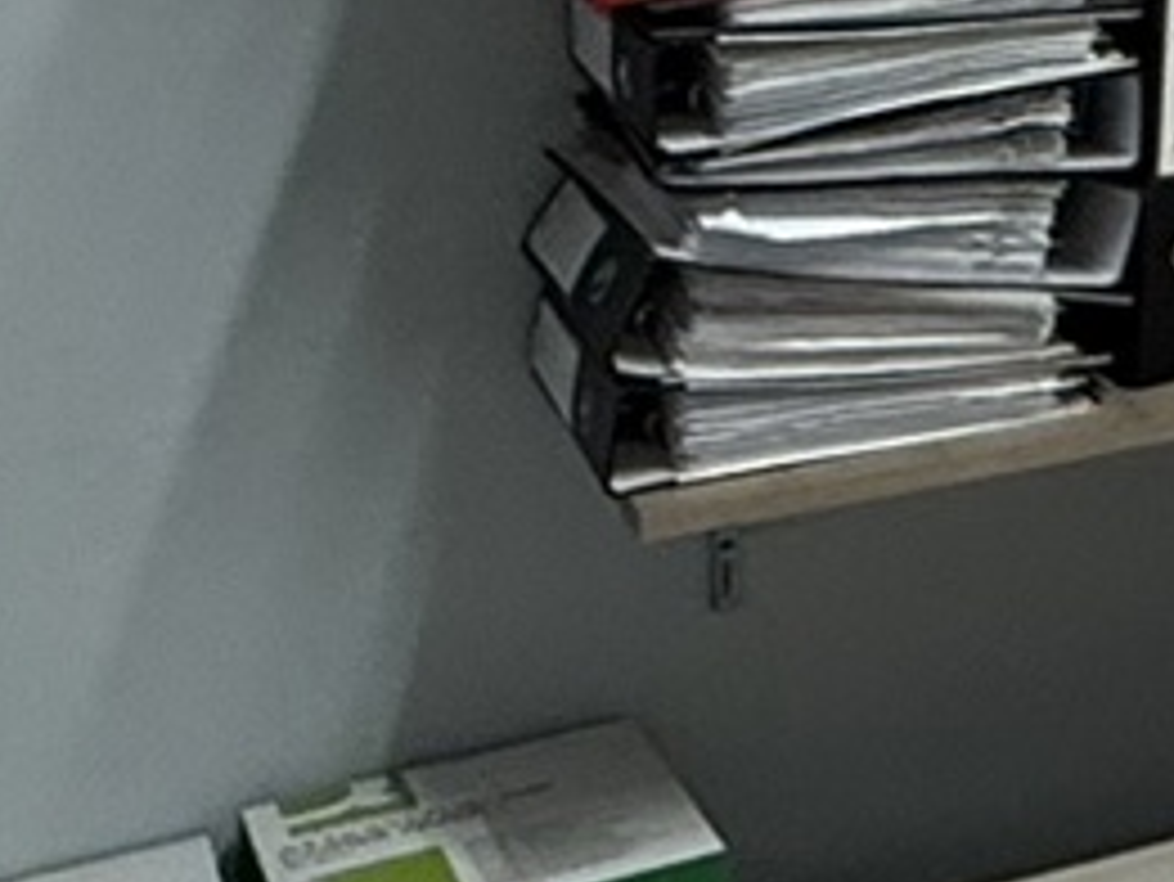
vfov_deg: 13.3
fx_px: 3495
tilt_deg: -1.6
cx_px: 3117
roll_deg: -0.2
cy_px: -558
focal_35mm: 103
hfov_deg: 12.7
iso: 160
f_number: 2.2
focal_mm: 2.22
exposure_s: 1/100
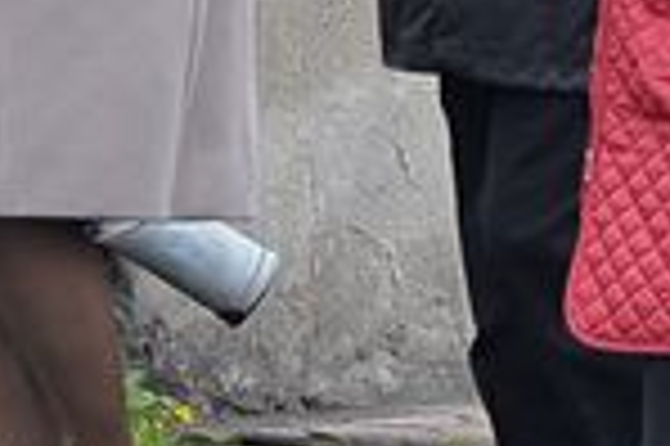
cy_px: -169
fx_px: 16747
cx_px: 576
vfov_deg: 1.5
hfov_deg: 2.3
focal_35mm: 901
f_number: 5.6
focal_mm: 105
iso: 320
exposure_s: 1/400
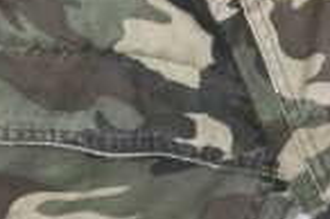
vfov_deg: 10.9
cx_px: 258
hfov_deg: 17.7
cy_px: -211
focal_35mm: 115
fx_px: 1053
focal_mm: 16
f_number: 8
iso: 1600
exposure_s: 1/100
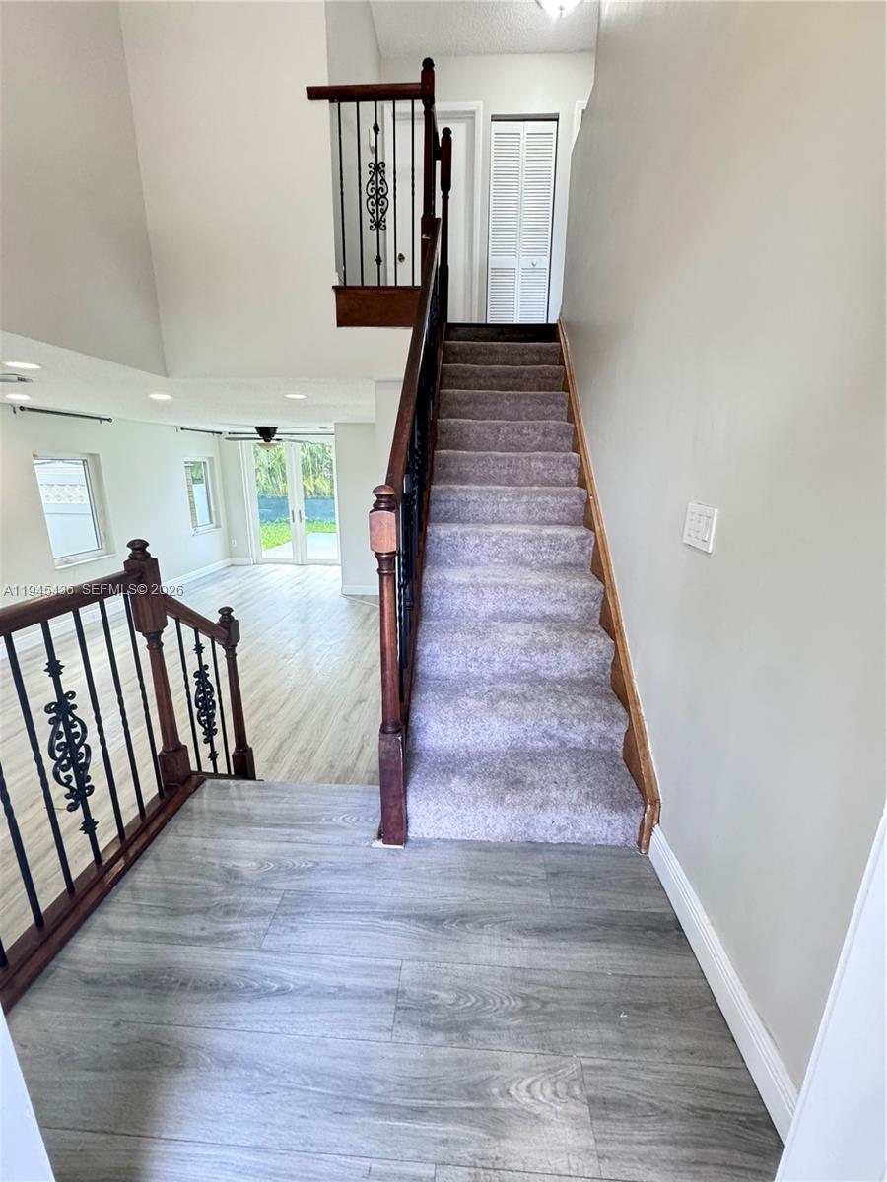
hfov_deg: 85.7
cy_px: 591
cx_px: 444
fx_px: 478
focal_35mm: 14
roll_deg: +0.4
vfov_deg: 102.1
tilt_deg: -15.3
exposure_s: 1/60
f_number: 2.2
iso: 400
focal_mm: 2.22
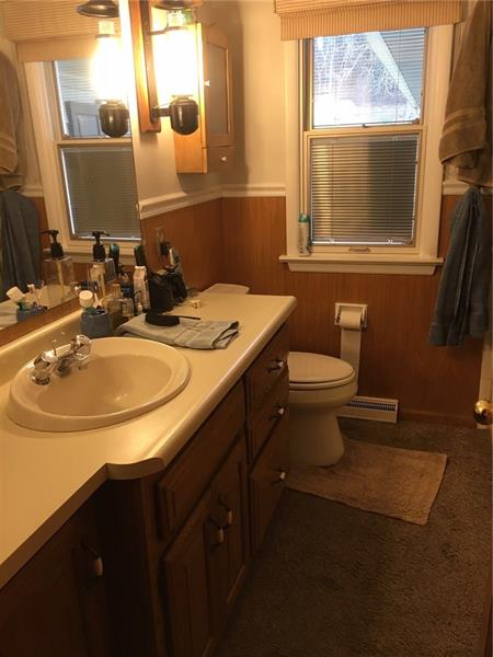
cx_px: 246
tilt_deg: -17.6
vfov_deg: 61.7
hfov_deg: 48.2
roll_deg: +2.0
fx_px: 551
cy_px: 328
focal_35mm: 29
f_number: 2.2
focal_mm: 4.15
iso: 80
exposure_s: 1/30
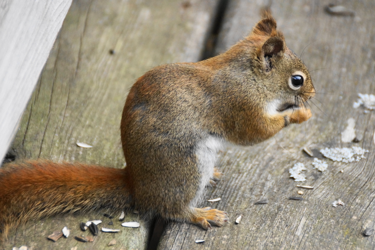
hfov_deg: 8.6
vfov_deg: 5.7
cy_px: 125
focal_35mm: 240
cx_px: 188
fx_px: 2501
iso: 1250
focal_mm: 160
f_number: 6.3
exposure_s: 1/250
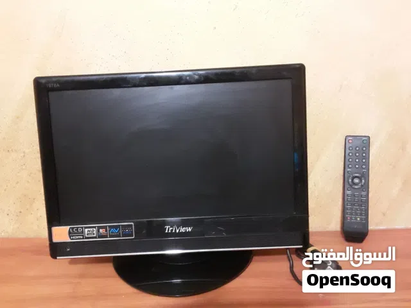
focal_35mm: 30
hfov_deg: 60.0
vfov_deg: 46.8
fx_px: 356
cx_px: 206
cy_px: 154
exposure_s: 1/20
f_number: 1.9
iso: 500
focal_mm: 2.2
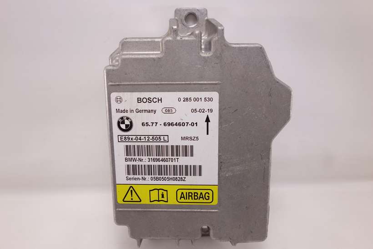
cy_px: 124
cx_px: 186
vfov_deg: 46.4
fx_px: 290
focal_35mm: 28
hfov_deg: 65.5
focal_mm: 10.4
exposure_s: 1/100
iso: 125
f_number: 2.5
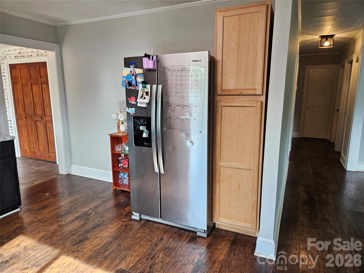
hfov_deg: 73.9
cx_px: 182
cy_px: 136
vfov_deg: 58.9
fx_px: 242
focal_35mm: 23
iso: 160
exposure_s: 1/120
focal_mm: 5.4
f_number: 1.8
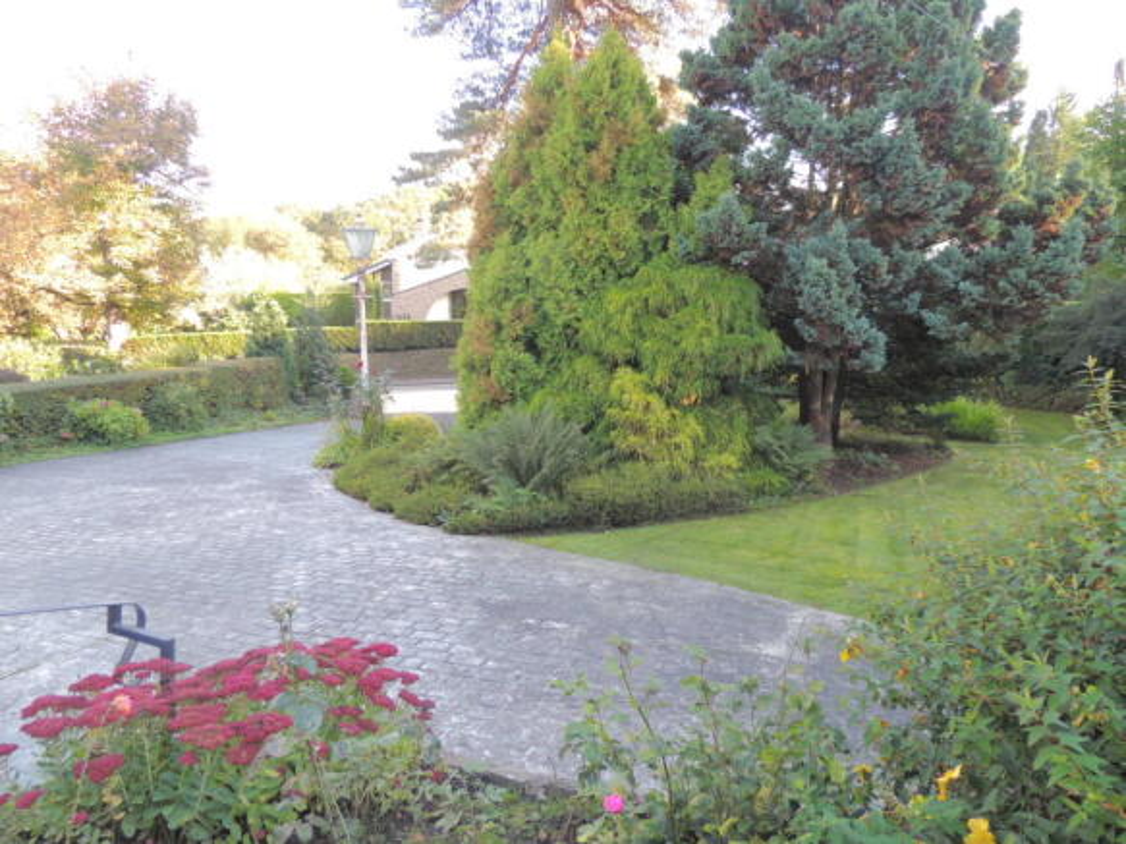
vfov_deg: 56.8
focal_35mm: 24
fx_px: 781
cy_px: 422
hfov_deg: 71.6
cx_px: 563
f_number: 3
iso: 100
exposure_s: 1/50
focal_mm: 4.3
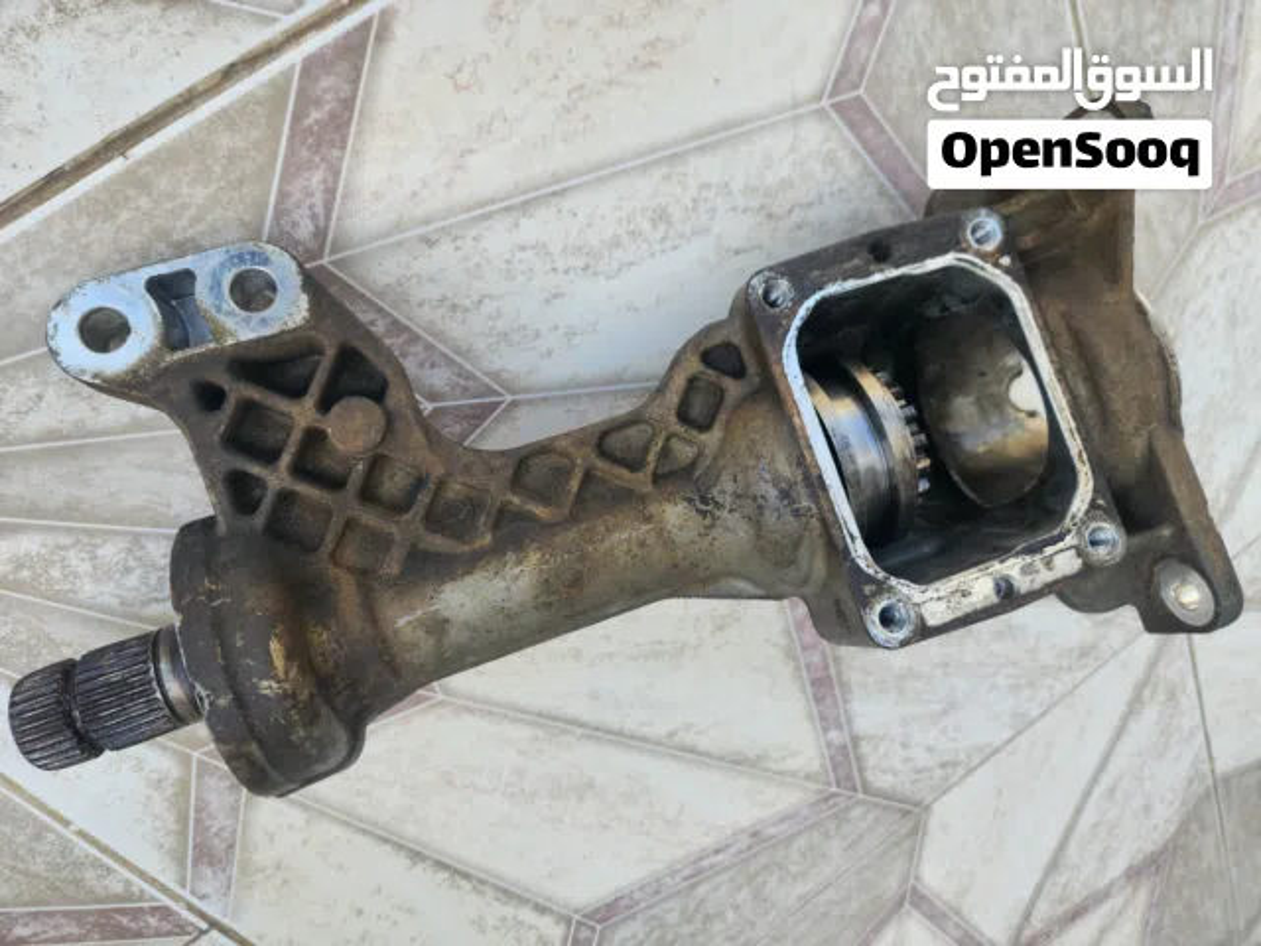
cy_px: 473
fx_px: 838
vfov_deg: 58.9
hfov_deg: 73.9
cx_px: 630
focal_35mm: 23
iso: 20
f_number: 1.8
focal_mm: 6.4
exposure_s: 1/180
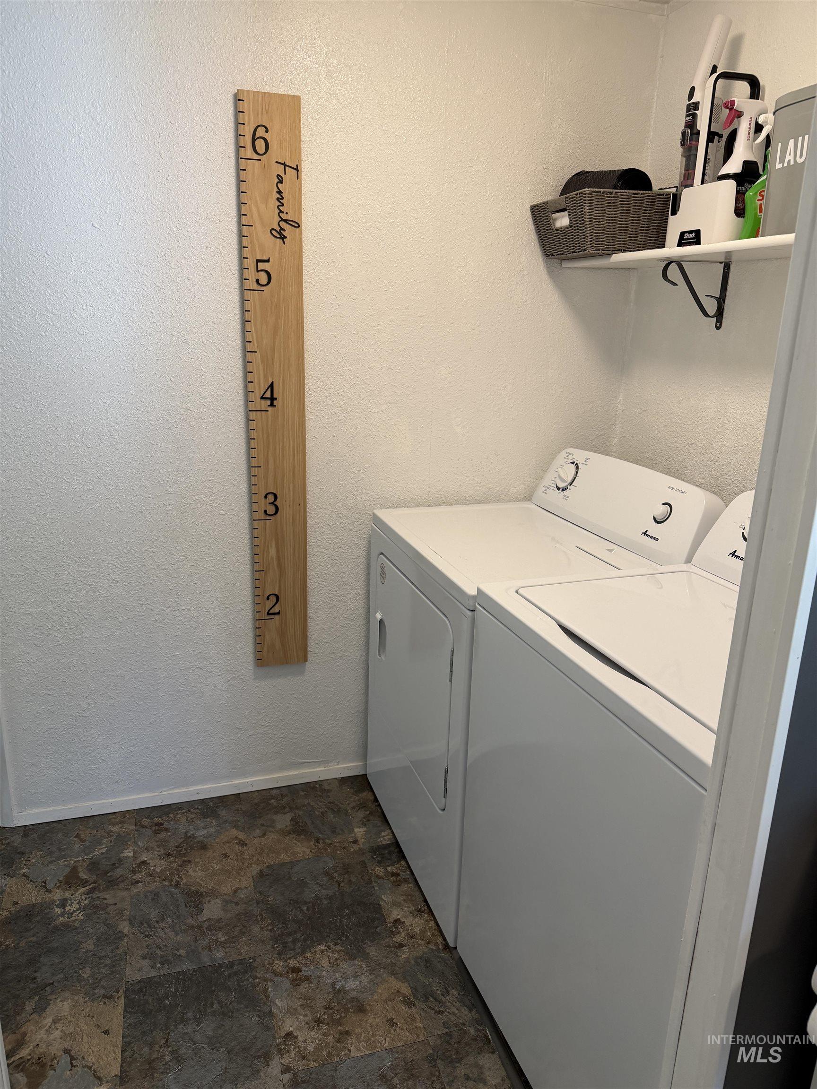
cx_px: 408
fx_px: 755
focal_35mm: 24
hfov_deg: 56.8
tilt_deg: -15.7
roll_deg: -1.8
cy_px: 544
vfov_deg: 71.6
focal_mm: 6.76
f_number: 1.78
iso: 160
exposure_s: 1/120
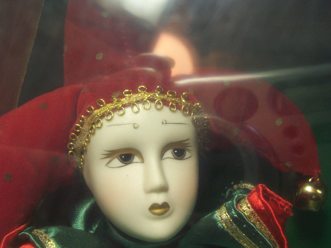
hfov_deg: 50.1
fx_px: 354
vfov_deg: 38.7
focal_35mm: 37
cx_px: 166
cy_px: 124
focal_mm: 5.6
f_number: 2.8
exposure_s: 1/30
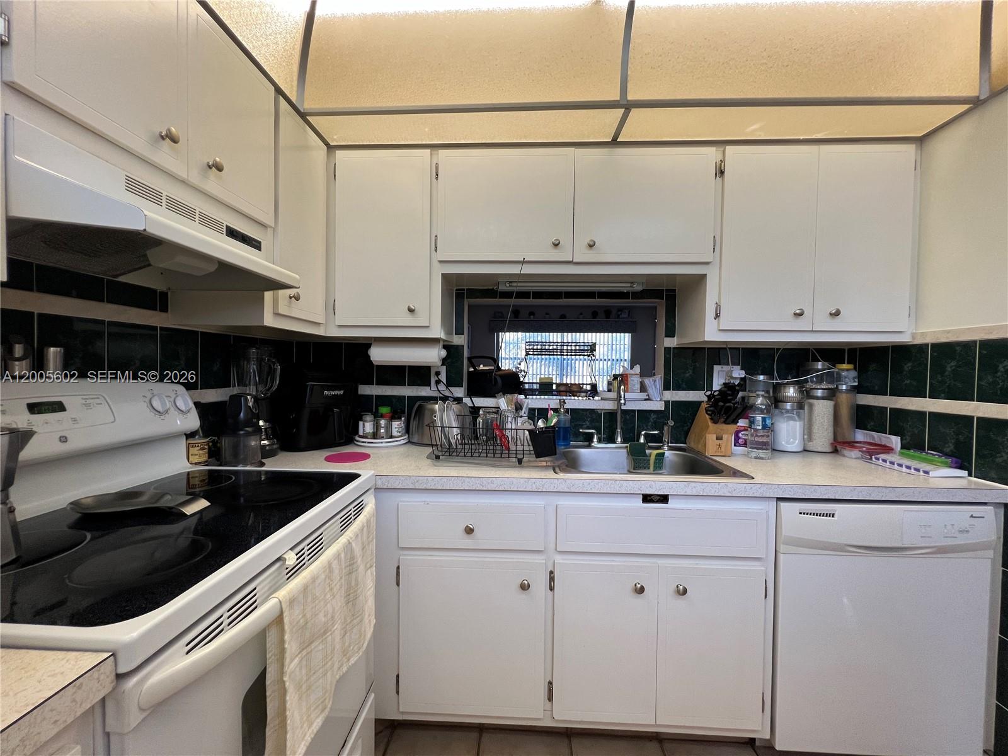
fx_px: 379
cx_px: 504
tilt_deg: -1.6
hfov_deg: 106.2
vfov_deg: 89.9
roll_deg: +0.0
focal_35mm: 13
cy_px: 378
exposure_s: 1/120
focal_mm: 1.57
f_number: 1.8
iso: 160
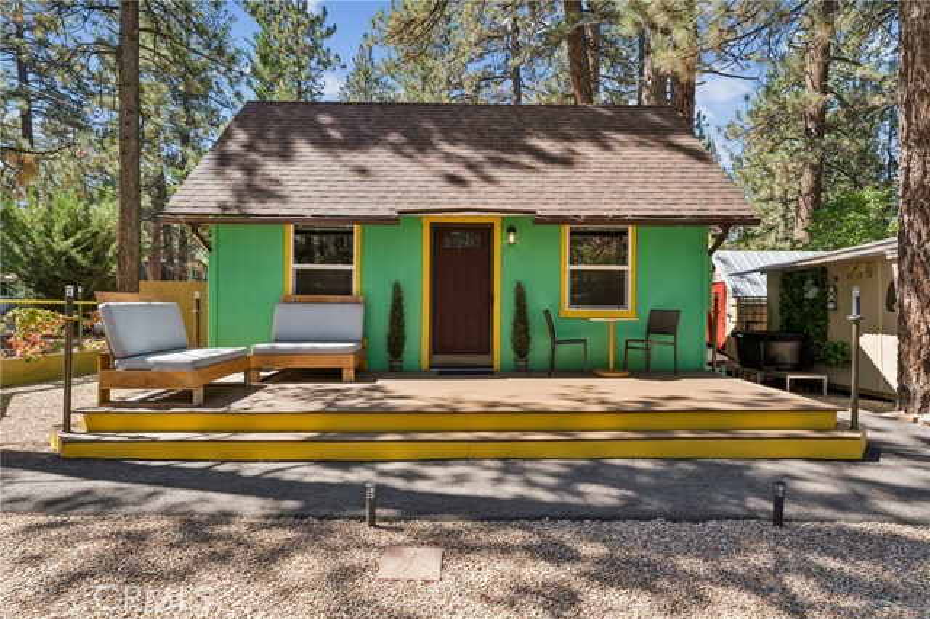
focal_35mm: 19
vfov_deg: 64.2
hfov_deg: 86.6
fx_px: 493
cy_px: 310
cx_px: 465
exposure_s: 1/20
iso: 100
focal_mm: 19.1
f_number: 13
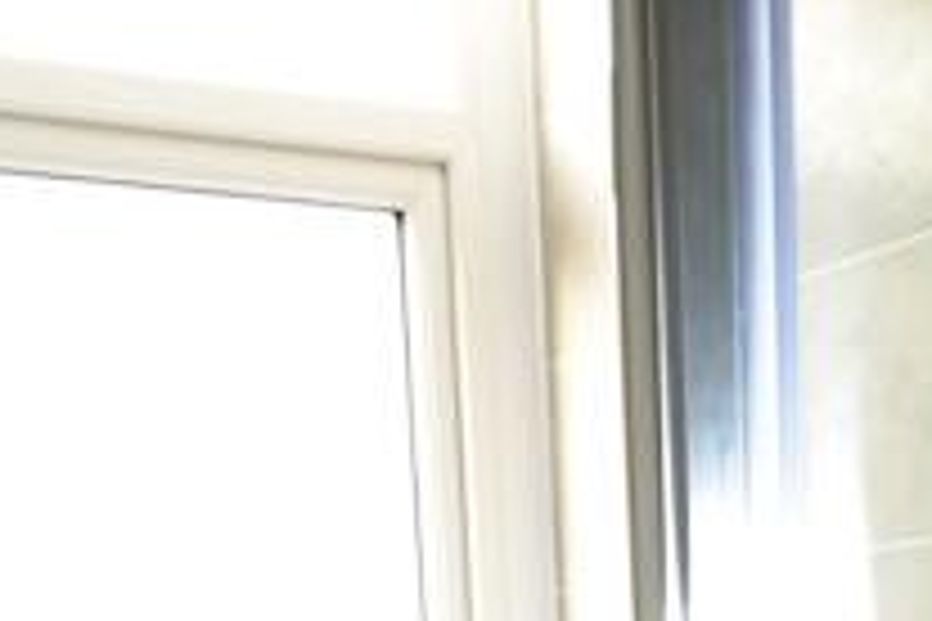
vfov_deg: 12.9
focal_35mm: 81
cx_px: 842
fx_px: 2109
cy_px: 1487
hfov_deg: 24.2
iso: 400
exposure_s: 1/60
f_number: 3.5
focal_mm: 11
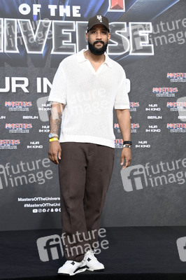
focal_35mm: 85
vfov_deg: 23.9
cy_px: 140
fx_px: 660
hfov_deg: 16.0
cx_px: 93
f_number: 6.3
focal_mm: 85
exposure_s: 1/250
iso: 200
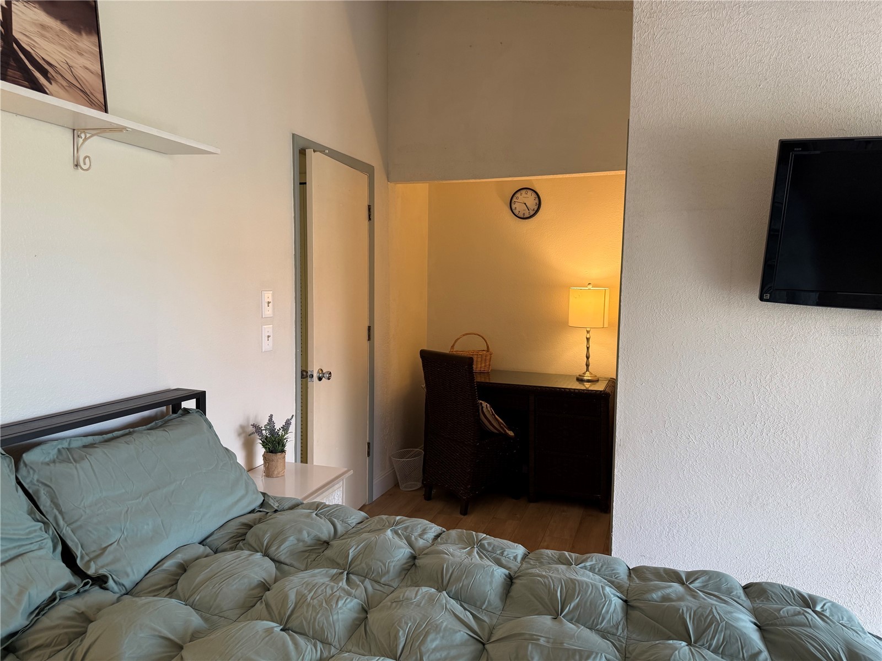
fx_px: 612
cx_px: 441
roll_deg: -0.7
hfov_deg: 71.6
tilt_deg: -5.0
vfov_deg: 56.8
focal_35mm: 24
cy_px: 330
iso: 160
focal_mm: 6.76
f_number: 1.78
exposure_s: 1/60
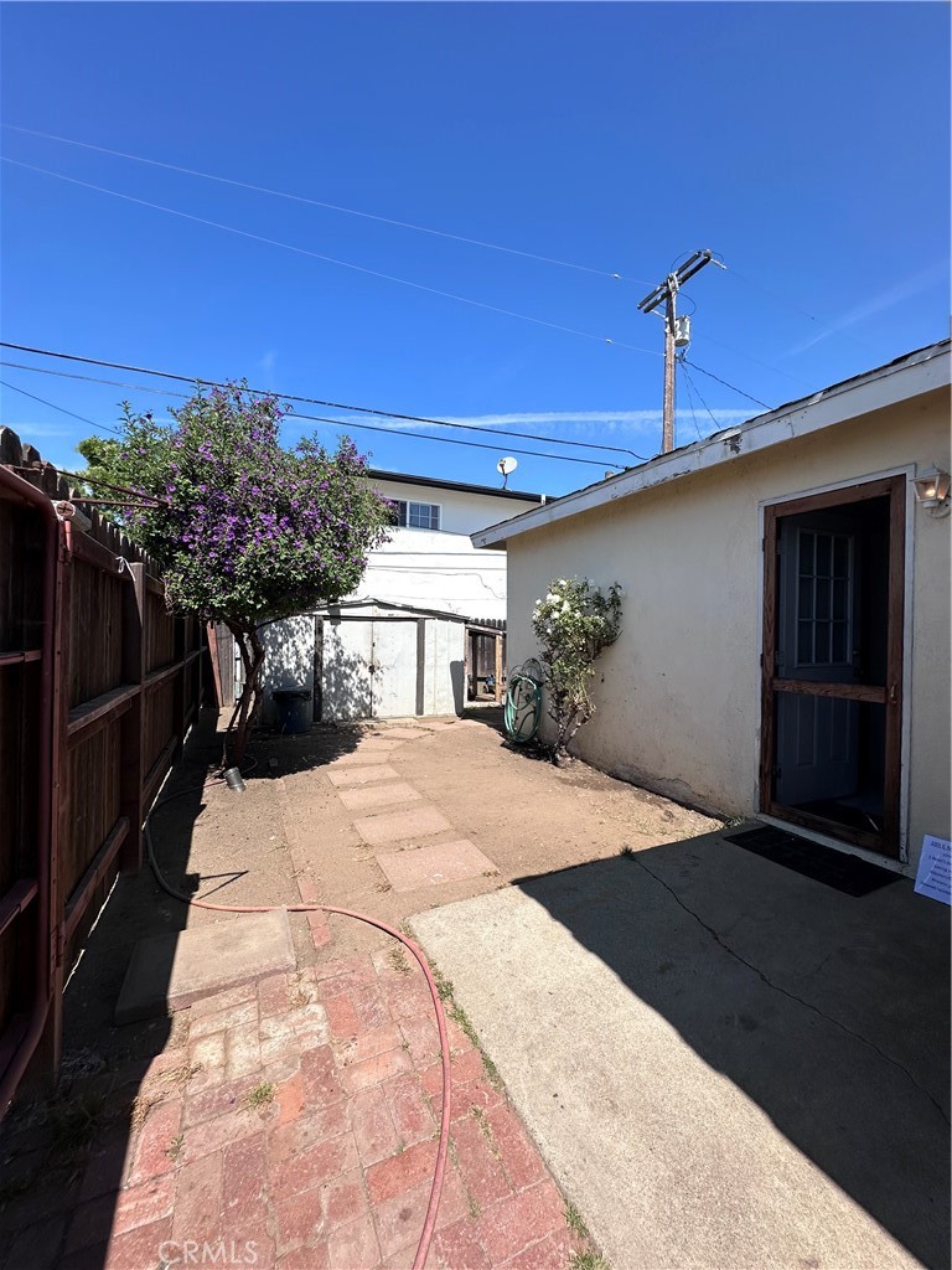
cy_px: 635
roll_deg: -2.3
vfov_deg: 102.1
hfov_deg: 85.7
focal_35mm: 14
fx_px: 513
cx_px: 476
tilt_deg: -0.7
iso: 50
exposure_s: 1/2212
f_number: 2.2
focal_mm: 2.22
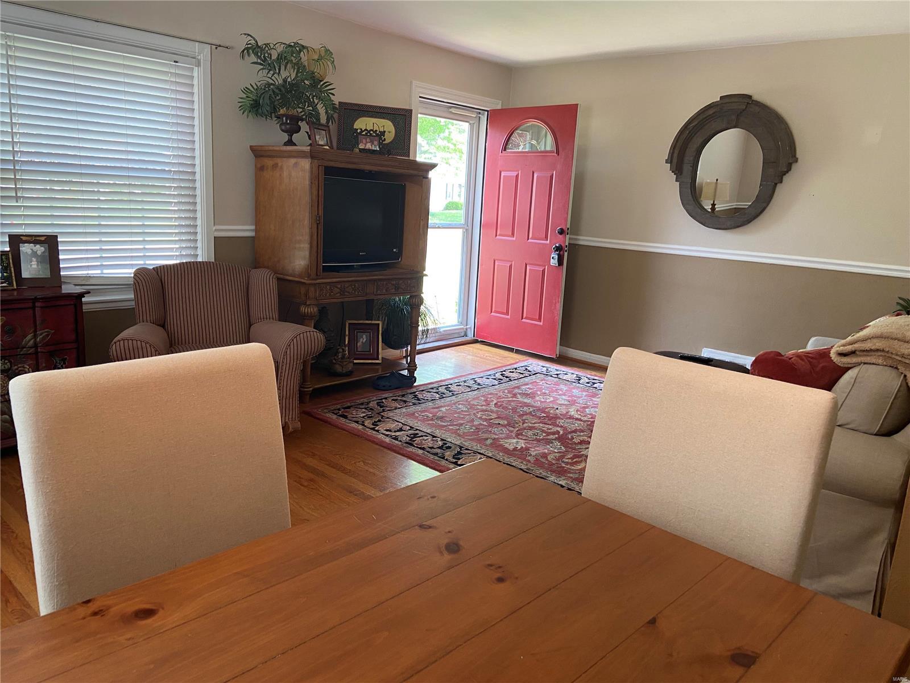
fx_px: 683
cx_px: 455
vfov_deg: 53.1
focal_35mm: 26
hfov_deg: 67.3
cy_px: 342
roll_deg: -3.3
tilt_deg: -11.9
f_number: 1.8
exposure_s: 1/60
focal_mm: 4.25
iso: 100
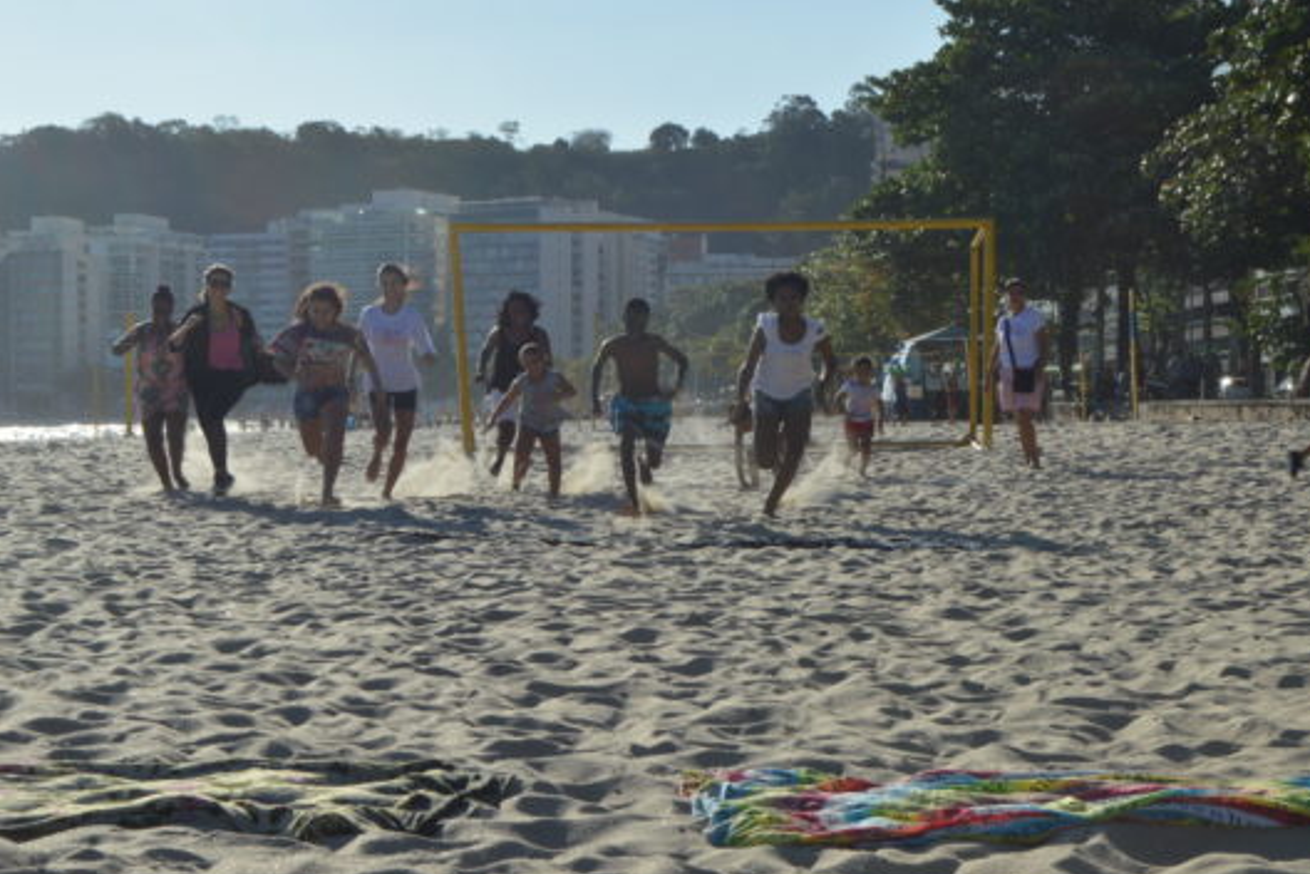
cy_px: 432
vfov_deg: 18.2
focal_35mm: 75
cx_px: 623
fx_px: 2729
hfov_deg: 27.0
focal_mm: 44
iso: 100
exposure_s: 1/60
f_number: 22
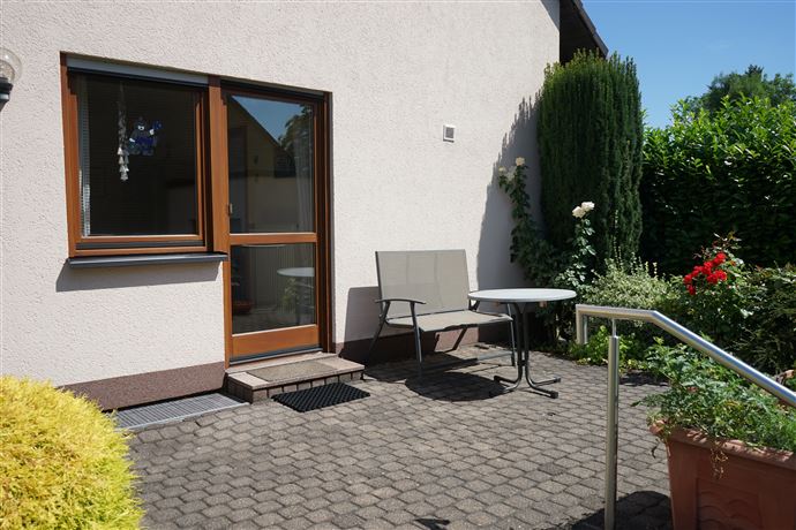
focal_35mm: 28
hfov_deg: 65.5
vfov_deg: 46.4
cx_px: 398
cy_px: 265
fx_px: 619
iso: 100
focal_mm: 28
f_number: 8
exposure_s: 1/320
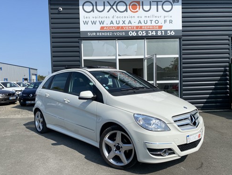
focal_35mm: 27
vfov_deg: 51.4
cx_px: 115
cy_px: 88
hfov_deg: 65.3
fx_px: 181
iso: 32
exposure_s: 1/5236
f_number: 1.8
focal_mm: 4.25
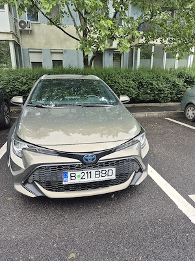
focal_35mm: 23
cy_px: 130
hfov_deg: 58.9
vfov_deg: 73.9
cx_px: 98
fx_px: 173
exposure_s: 1/182
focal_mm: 5.4
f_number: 1.8
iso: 80
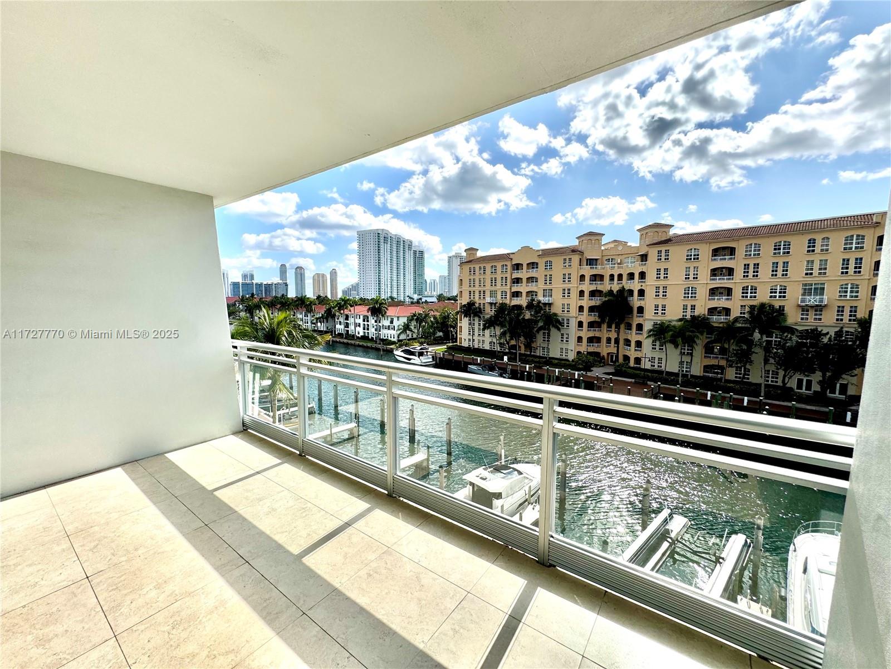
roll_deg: -0.1
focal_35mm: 14
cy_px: 334
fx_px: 360
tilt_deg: -5.4
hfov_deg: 102.1
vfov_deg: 85.7
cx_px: 446
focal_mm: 2.22
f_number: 2.2
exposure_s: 1/3546
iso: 50
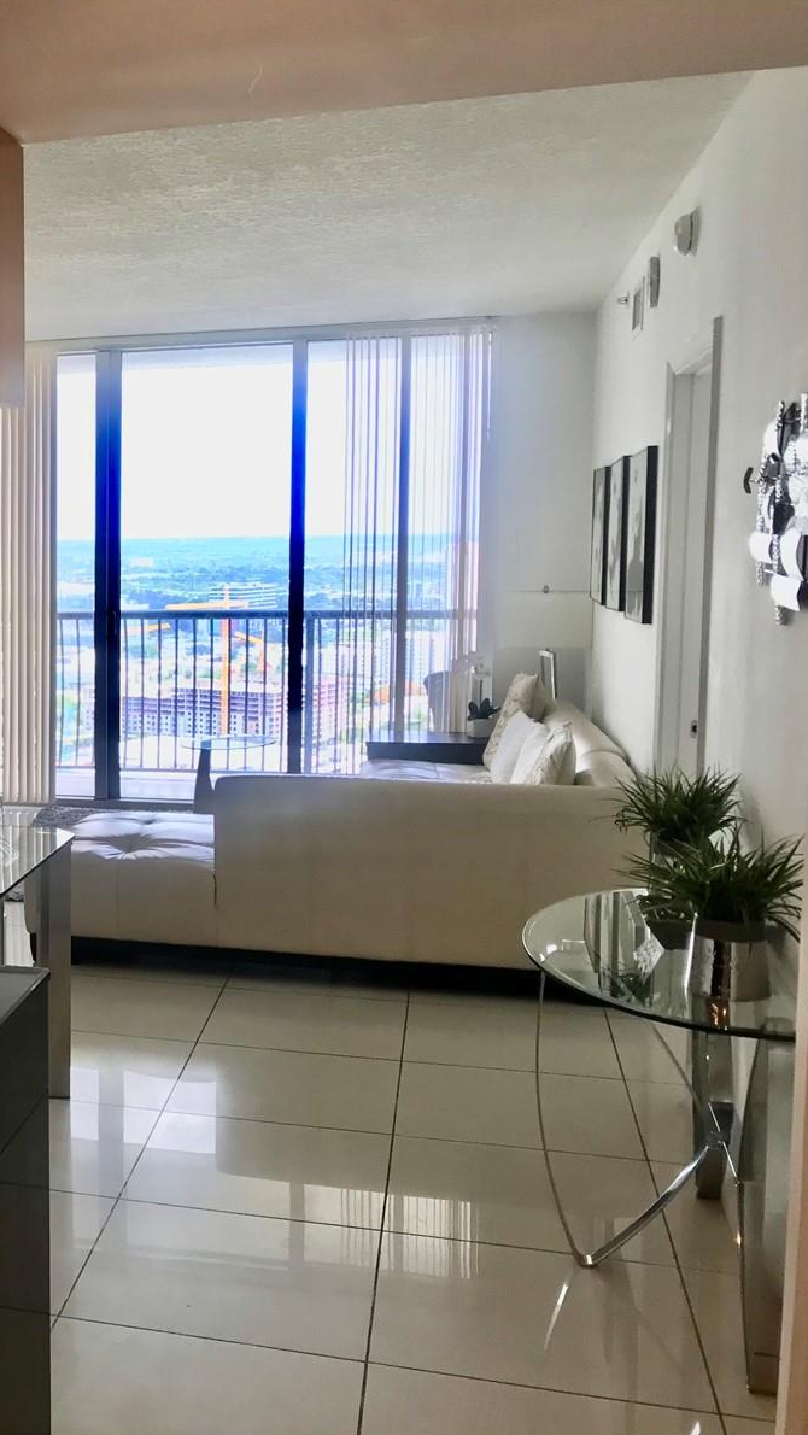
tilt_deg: -6.1
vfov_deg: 49.4
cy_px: 718
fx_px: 1561
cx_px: -122
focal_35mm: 41
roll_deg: +2.1
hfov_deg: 26.3
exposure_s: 1/120
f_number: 1.8
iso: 32
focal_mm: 3.99
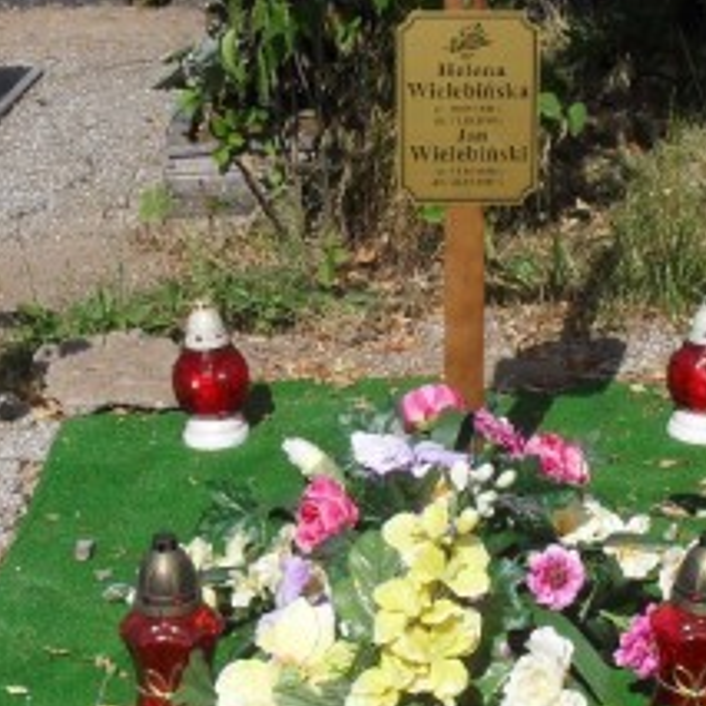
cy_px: 474
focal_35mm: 93
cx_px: 457
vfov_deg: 18.6
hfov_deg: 18.6
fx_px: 2146
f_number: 8.4
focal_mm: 6.3
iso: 100
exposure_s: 1/350
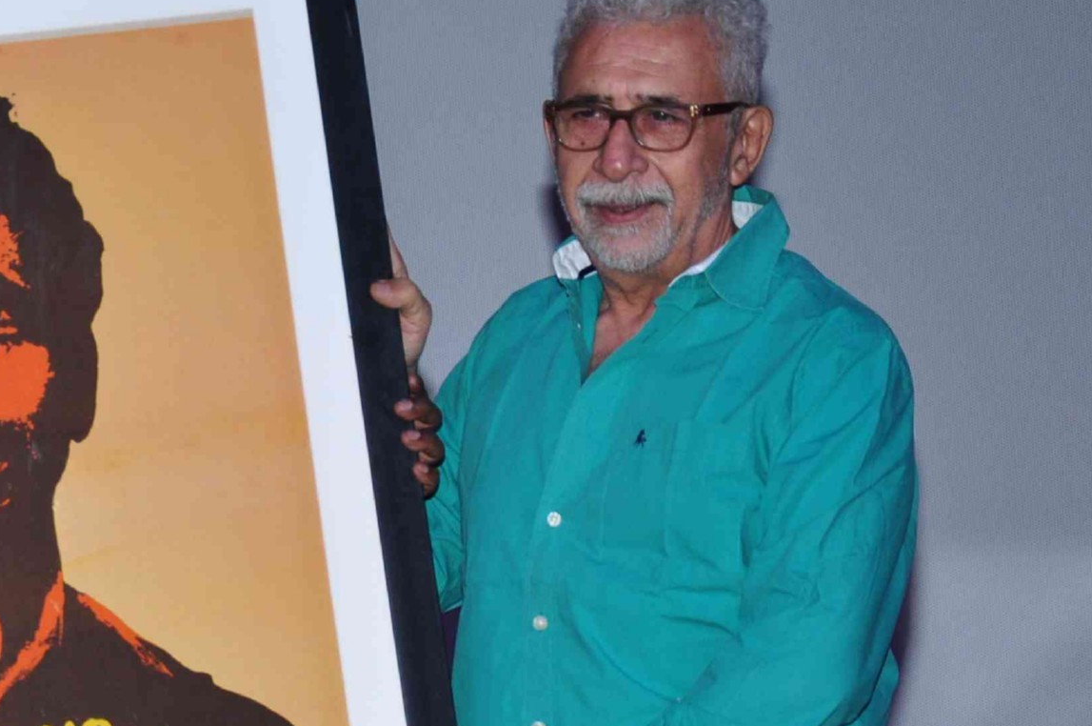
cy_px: 388
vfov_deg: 11.0
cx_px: 142
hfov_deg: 16.4
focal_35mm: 124
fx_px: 3757
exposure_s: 1/160
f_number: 5.6
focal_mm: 42
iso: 400
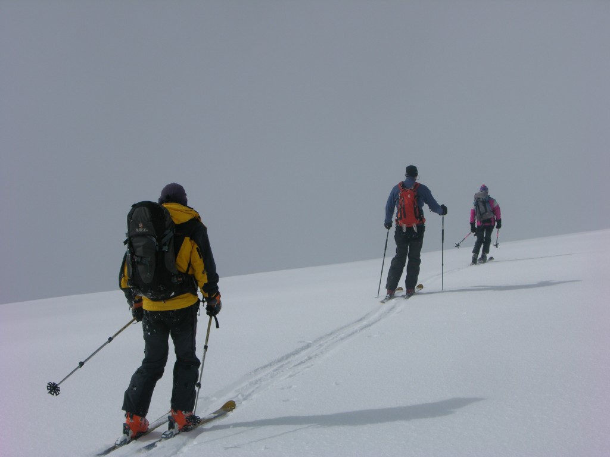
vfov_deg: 19.9
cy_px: 228
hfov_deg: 26.3
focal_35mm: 74
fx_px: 1304
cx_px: 305
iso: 50
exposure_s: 1/680
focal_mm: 18.8
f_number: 7.5
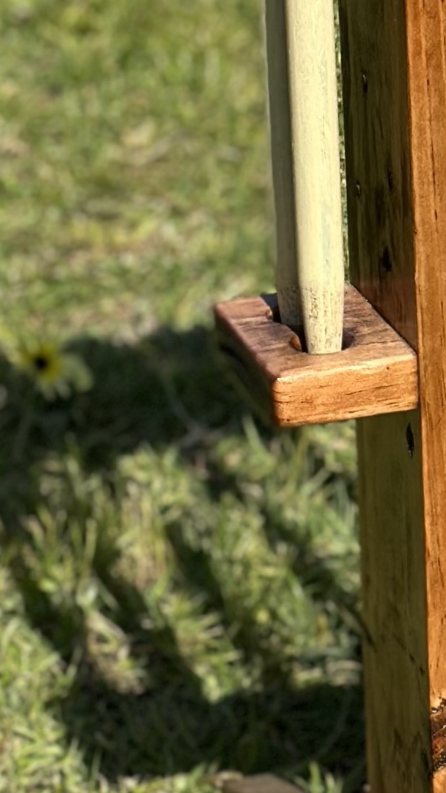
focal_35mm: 194
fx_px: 4081
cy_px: 174
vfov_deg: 11.1
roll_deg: +0.2
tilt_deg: -13.9
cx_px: 1055
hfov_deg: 6.0
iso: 100
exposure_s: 1/4566
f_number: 1.78
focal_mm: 6.86
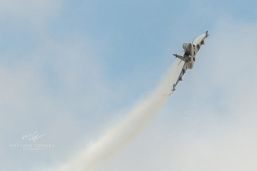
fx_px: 6155
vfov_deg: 1.6
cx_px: 171
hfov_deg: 2.4
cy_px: 47
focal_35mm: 862
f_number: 8
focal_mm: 500
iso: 320
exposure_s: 1/2000
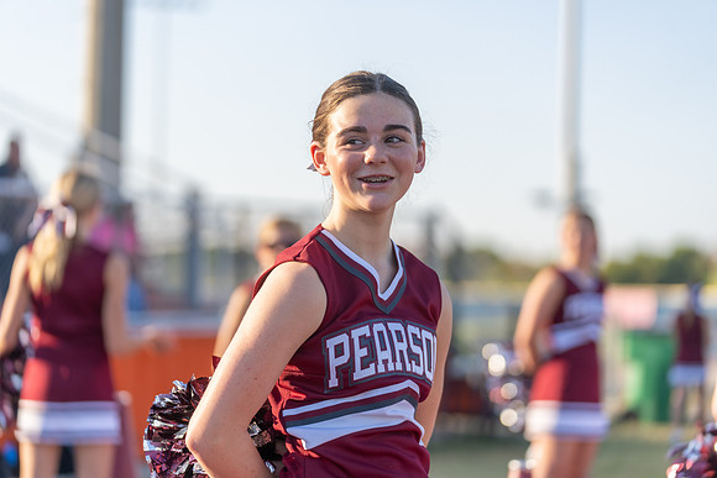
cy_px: 239
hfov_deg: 18.1
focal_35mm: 113
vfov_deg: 12.1
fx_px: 2251
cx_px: 358
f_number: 2.8
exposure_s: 1/1000
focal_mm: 113
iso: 100
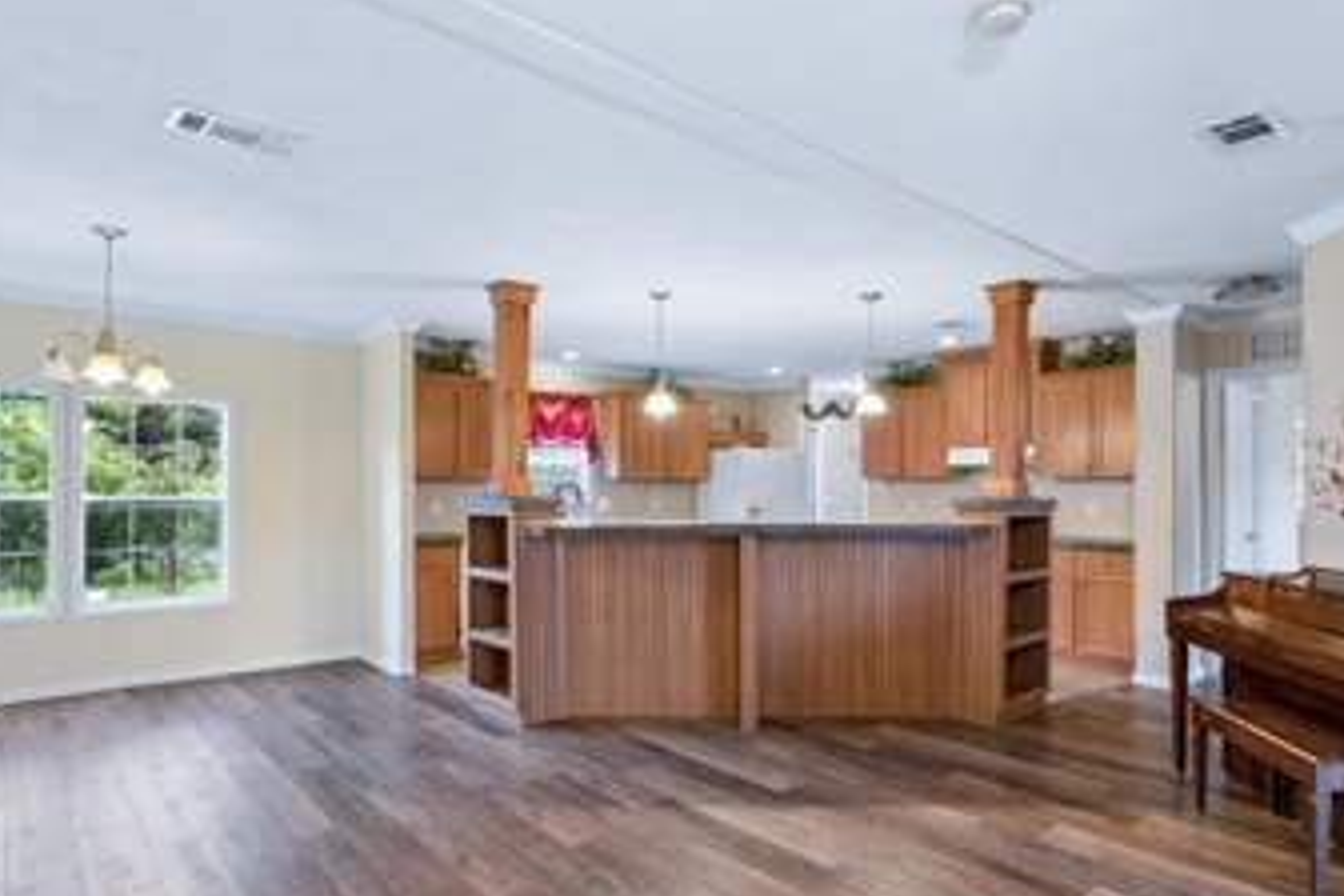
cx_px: 740
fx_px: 747
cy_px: 560
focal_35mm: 20
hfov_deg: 83.7
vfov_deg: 61.1
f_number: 8
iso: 400
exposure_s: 1/6
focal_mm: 14
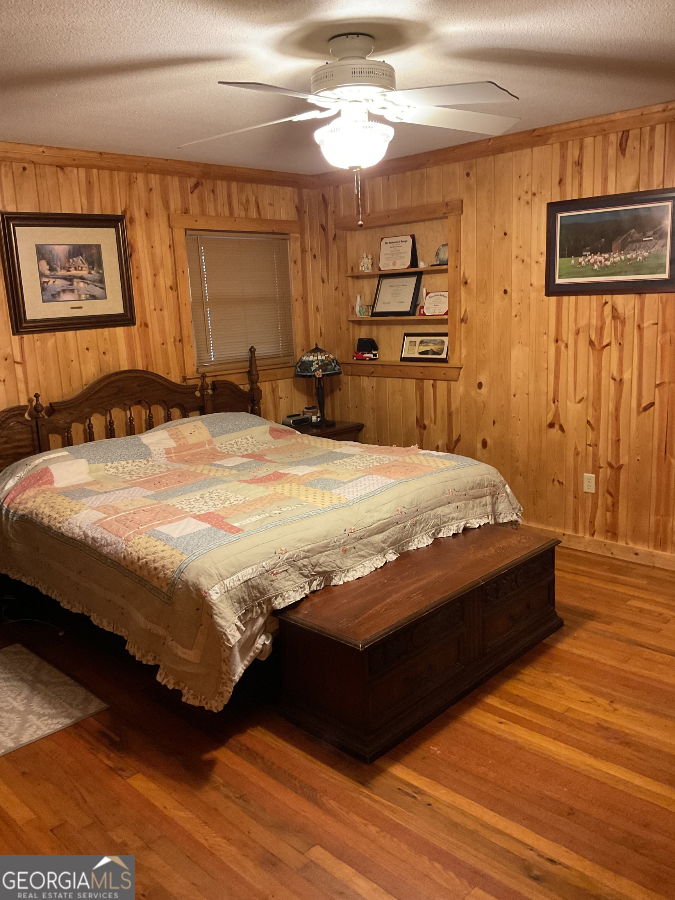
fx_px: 754
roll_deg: +1.6
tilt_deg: -11.7
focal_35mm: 29
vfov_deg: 61.7
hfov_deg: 48.2
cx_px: 338
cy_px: 450
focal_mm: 3
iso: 250
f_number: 1.8
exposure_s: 1/40
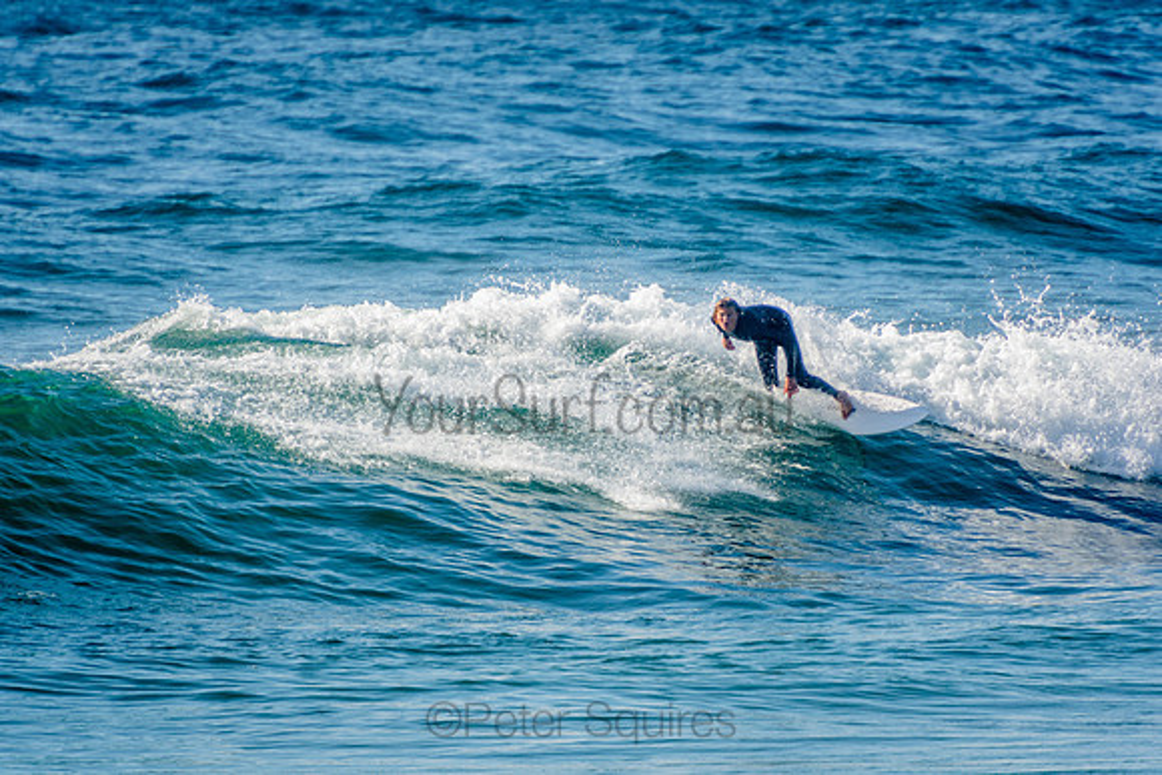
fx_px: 19370
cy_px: 388
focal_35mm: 600
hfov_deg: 3.4
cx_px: 581
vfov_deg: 2.3
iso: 220
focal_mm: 400
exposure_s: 1/1250
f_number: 5.6
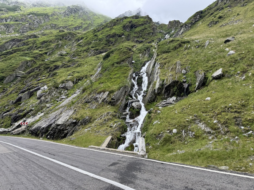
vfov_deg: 56.8
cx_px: 127
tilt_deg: +6.5
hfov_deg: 71.6
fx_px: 176
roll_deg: -0.7
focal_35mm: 24
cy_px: 95
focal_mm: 6.76
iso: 80
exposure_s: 1/864
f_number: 1.78
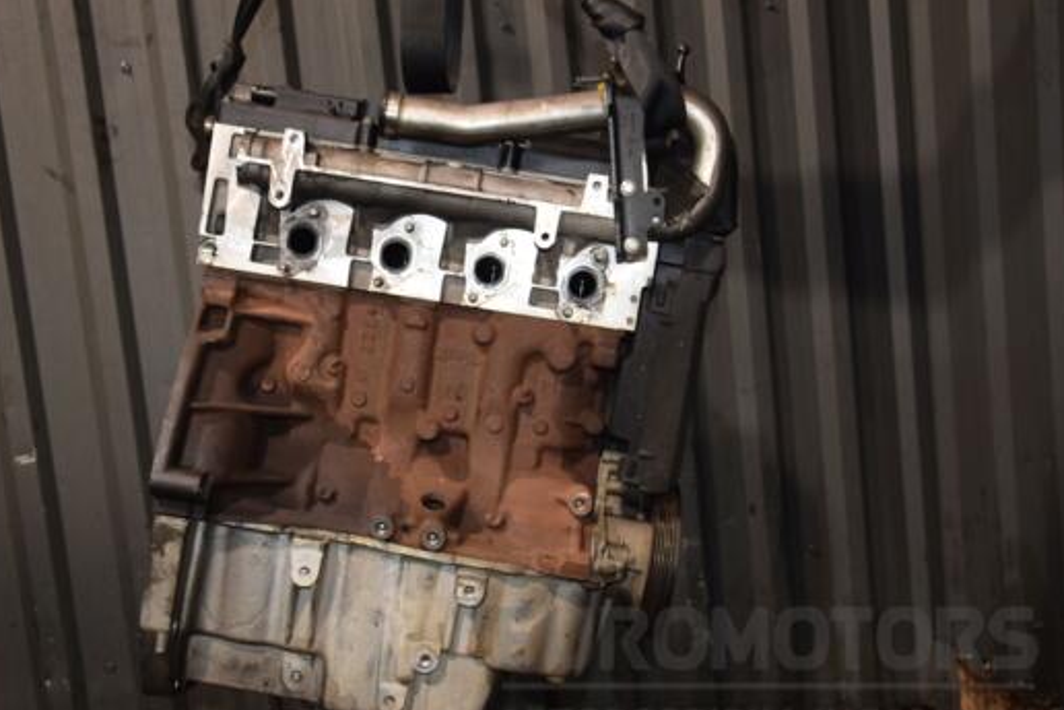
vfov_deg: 30.8
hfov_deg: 44.8
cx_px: 458
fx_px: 1288
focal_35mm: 44
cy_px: 363
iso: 800
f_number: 5
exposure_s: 1/60
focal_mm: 25
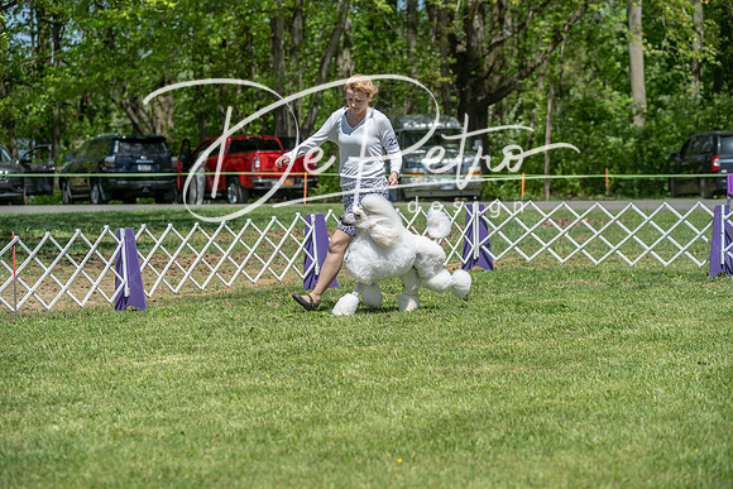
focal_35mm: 110
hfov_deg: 18.6
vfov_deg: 12.5
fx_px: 2240
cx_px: 366
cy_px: 244
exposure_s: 1/1000
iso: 200
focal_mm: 110
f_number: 5
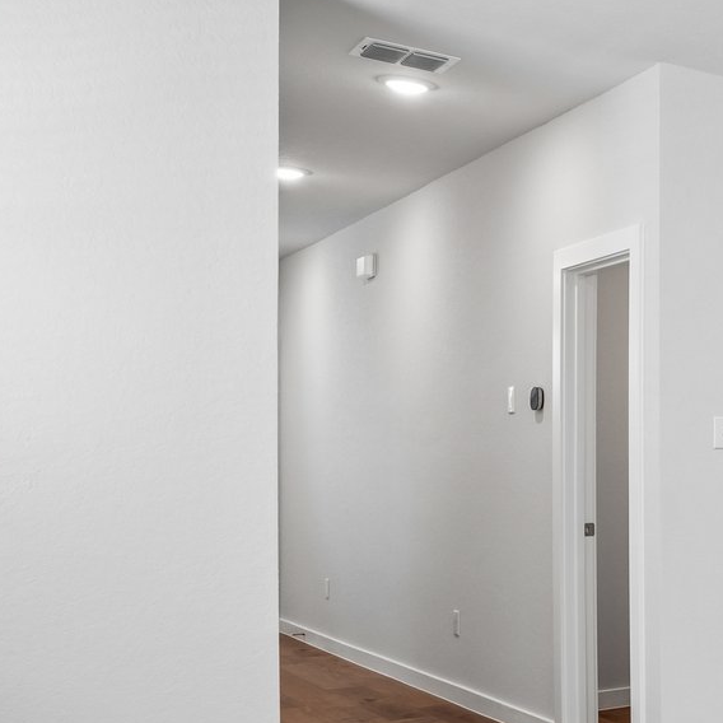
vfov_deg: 34.4
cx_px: 1286
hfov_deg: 22.1
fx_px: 1158
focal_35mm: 49
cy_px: 465
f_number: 8
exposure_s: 1/15
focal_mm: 16
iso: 400
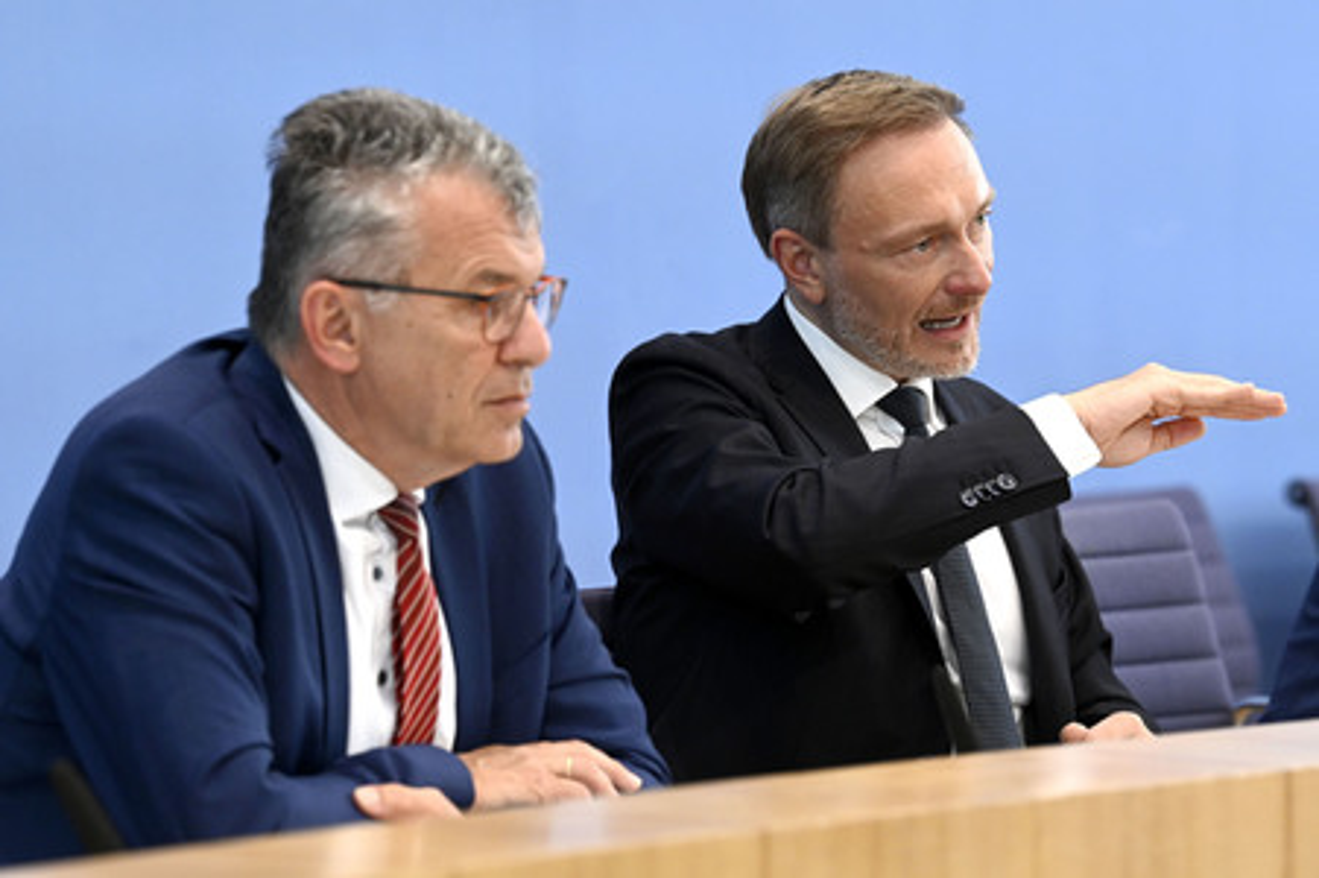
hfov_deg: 10.3
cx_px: 660
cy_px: 439
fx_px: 7322
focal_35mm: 200
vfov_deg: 6.9
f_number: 5.6
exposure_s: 1/640
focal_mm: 200
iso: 3200
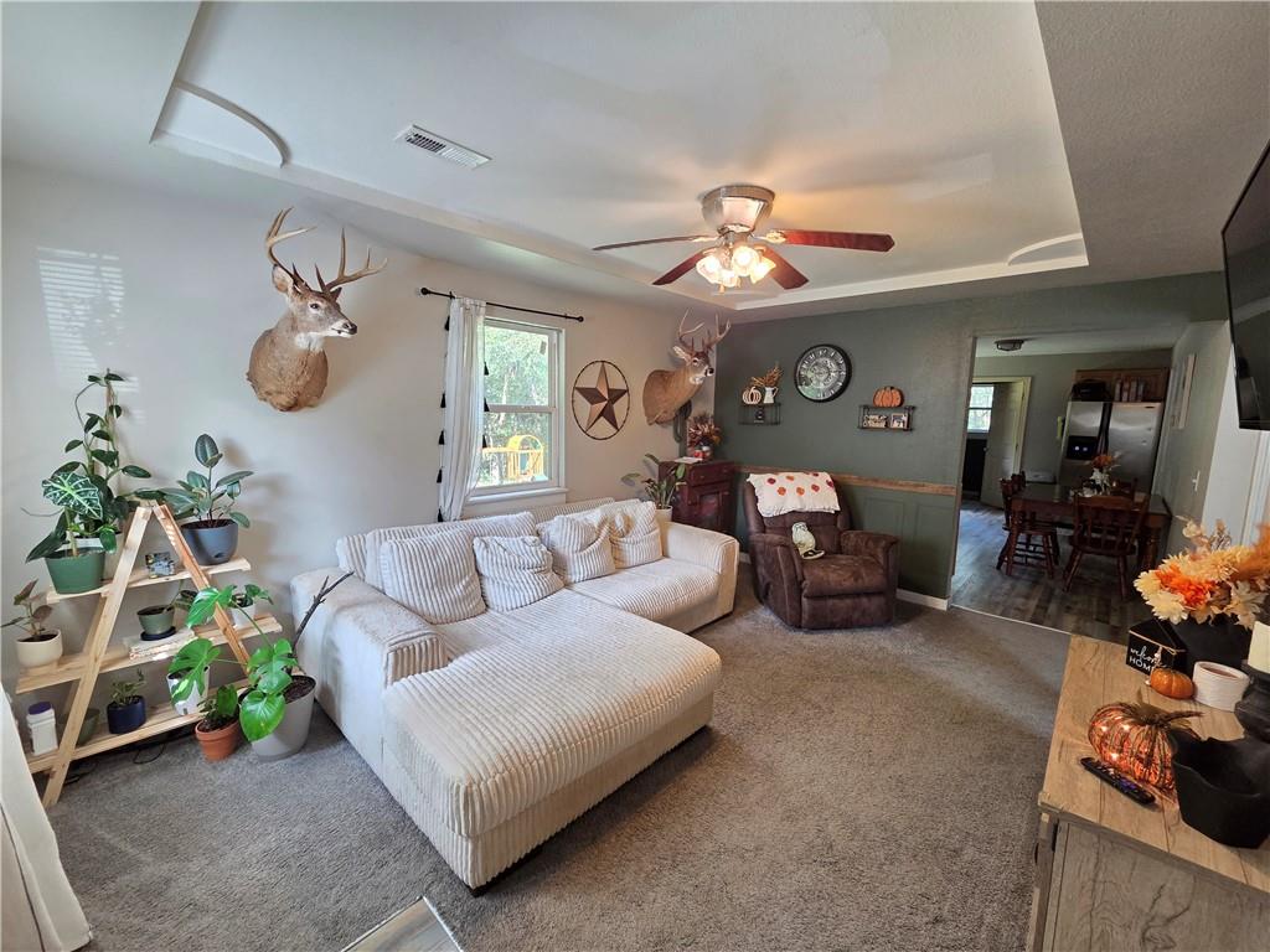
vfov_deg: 89.9
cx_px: 635
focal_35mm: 13
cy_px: 476
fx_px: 477
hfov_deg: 106.2
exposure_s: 1/60
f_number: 2.2
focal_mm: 2.2
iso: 250
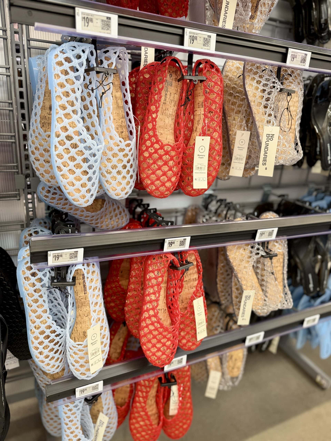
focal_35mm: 24
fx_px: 306
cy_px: 220
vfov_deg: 71.6
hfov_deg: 56.8
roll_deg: -5.4
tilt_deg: -21.3
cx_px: 166
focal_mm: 6.76
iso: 200
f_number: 1.78
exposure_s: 1/120
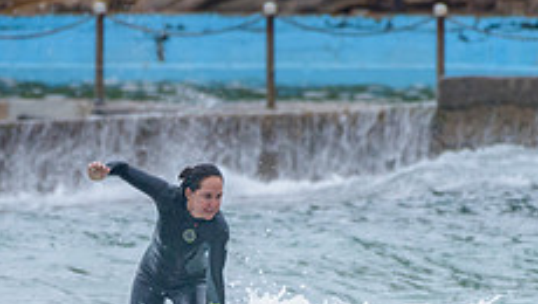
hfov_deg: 1.3
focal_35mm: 1617
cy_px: 348
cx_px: 149
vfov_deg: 0.8
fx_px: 23094
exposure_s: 1/2000
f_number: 5.6
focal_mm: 500
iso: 1400
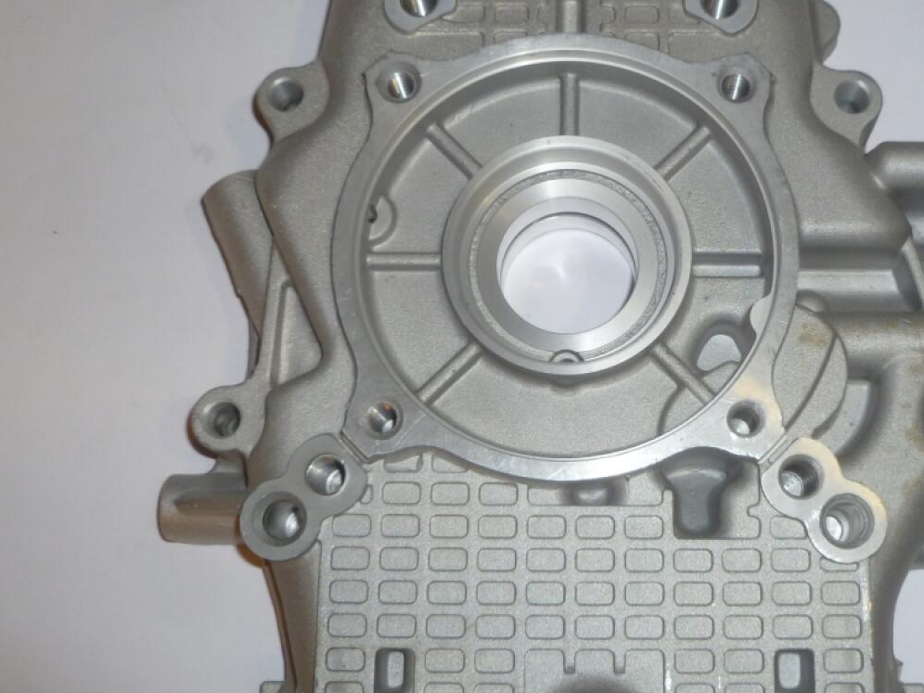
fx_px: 1201
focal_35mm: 45
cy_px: 291
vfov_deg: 32.1
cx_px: 615
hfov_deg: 41.5
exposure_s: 1/30
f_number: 3.3
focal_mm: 5
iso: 100
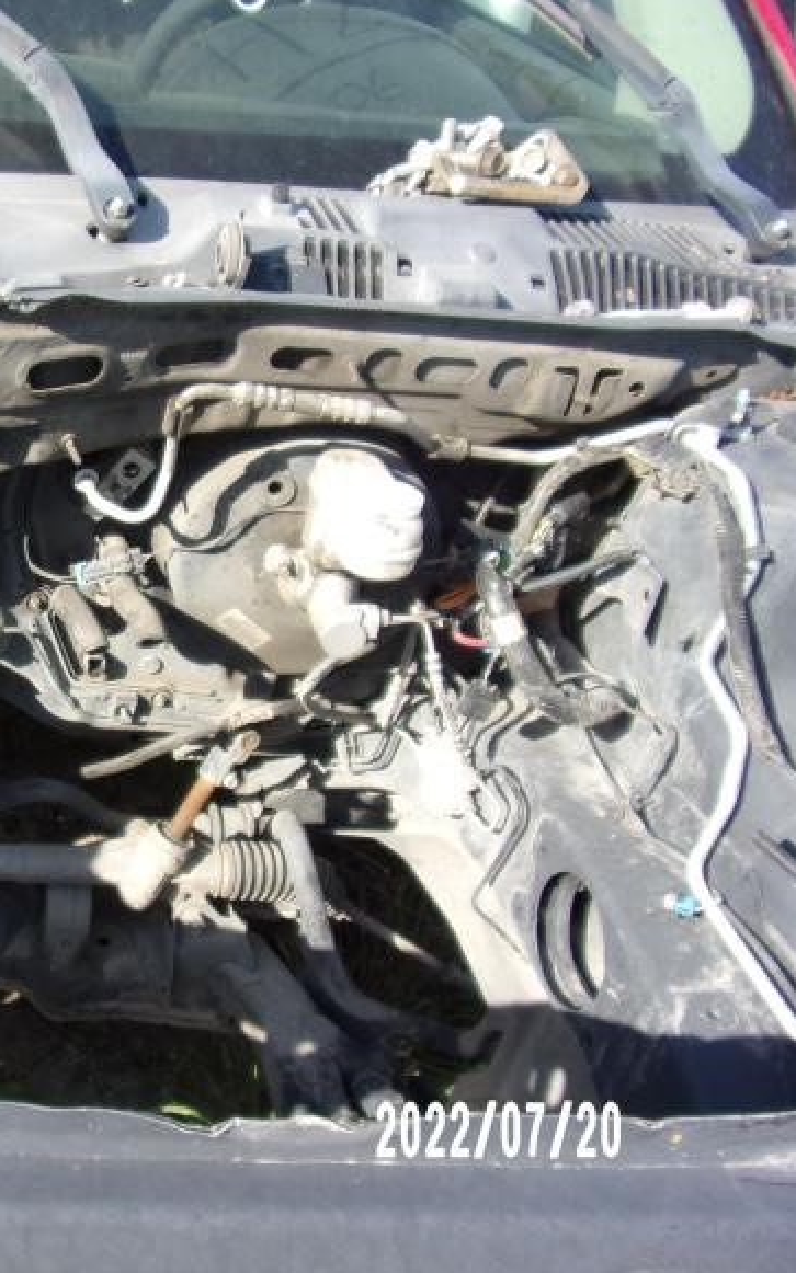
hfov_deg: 33.2
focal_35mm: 35
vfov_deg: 55.3
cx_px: -2
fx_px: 1215
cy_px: 618
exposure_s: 1/400
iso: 80
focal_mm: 4.3
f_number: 3.3
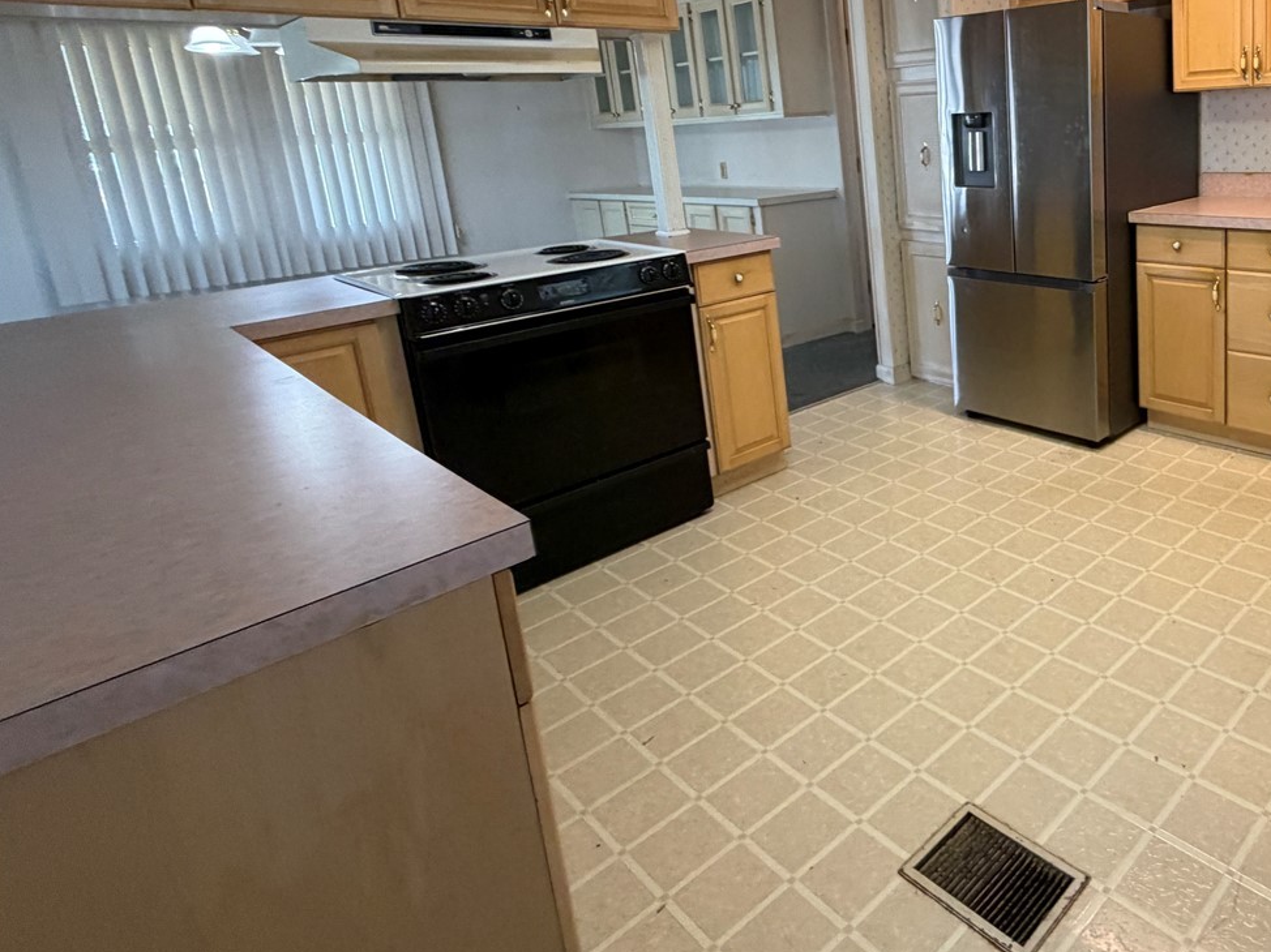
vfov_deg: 56.9
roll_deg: +2.7
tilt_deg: -10.4
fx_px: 844
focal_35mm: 23
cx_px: 1034
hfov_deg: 66.5
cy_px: 280
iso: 250
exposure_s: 1/60
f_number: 2.2
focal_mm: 2.22
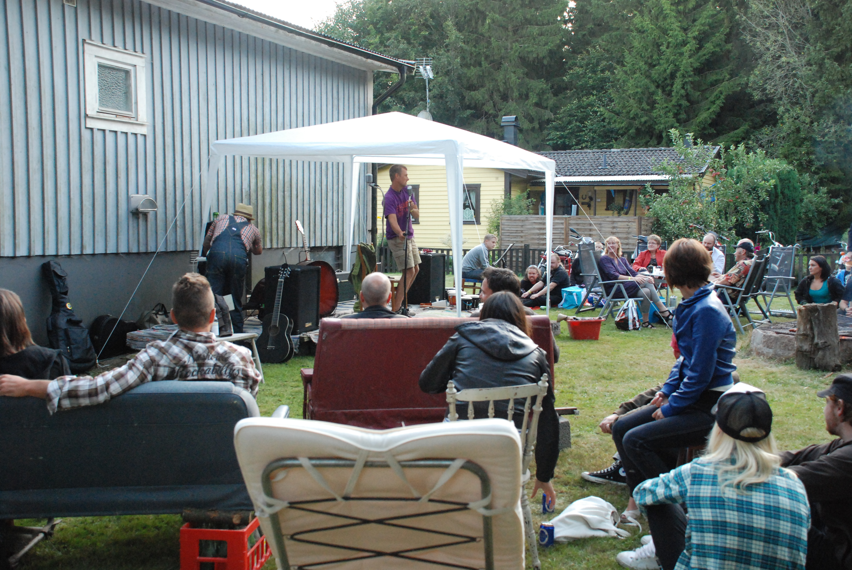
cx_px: 426
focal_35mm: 39
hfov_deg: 49.5
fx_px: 924
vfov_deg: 34.3
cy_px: 285
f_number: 5.6
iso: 1600
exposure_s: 1/125
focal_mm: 26
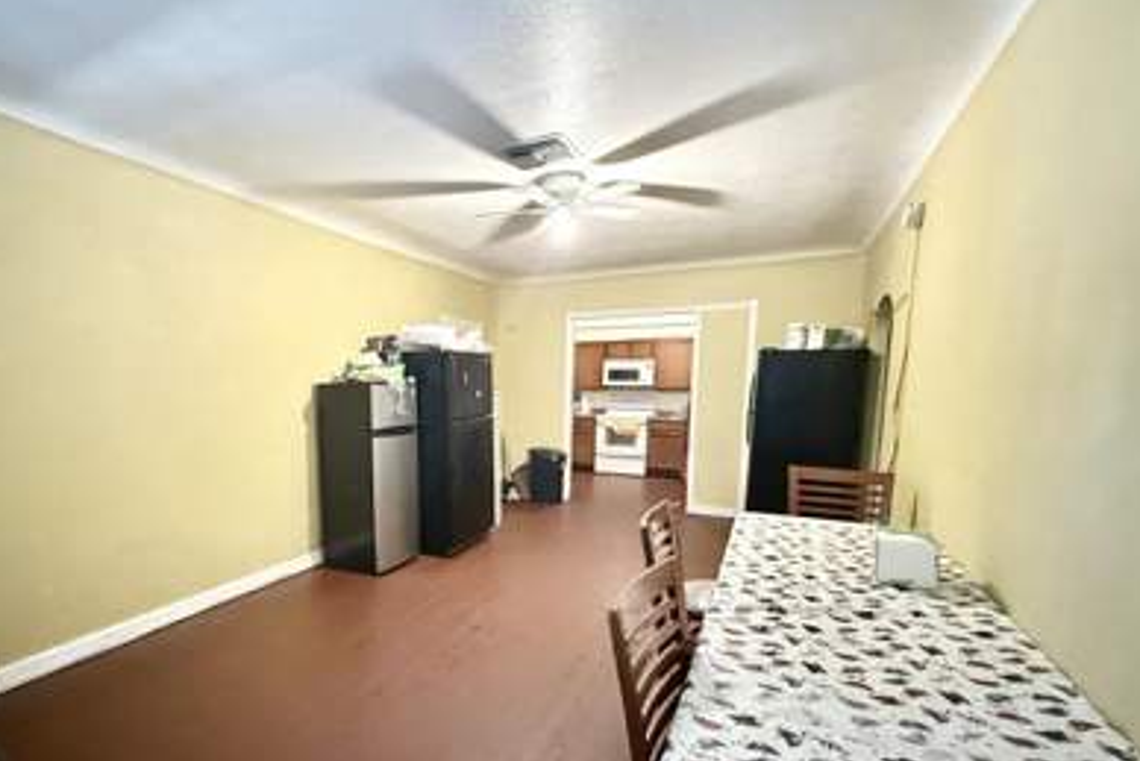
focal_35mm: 18
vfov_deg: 66.9
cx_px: 452
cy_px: 448
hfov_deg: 88.8
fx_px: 570
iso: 1250
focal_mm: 2.22
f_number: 2.2
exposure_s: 1/40
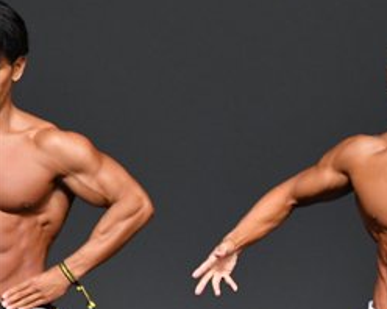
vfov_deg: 1.7
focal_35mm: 924
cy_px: 360
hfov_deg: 2.1
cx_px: 603
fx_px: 10575
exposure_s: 1/400
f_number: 5.6
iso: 2500
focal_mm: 210
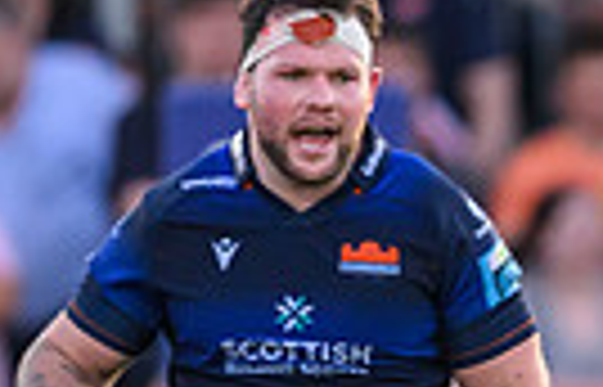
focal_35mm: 3274
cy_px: 612
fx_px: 54214
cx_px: 1124
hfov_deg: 0.6
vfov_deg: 0.4
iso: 2000
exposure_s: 1/1000
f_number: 4
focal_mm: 560
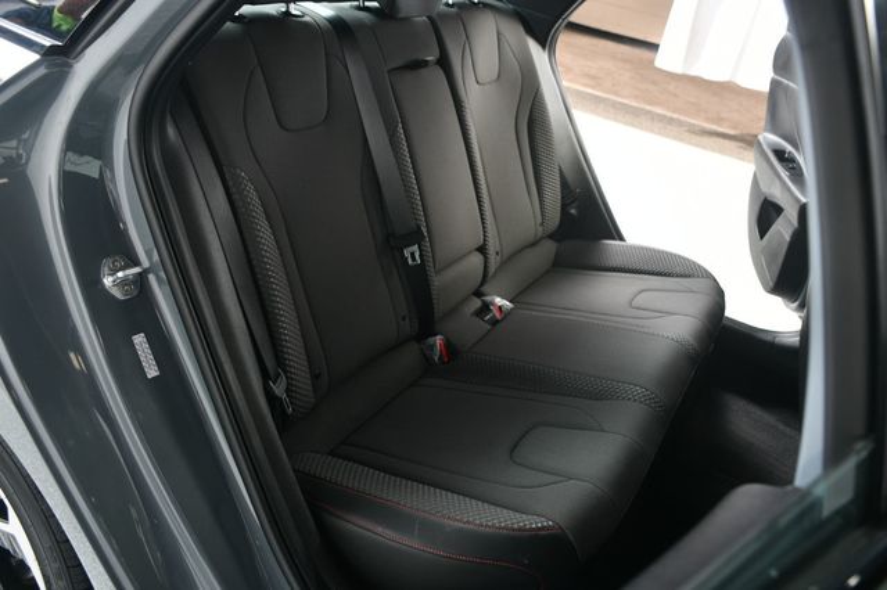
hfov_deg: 57.2
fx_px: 813
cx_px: 444
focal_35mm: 33
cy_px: 295
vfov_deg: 39.9
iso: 100
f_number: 3.5
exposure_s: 1/160
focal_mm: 22
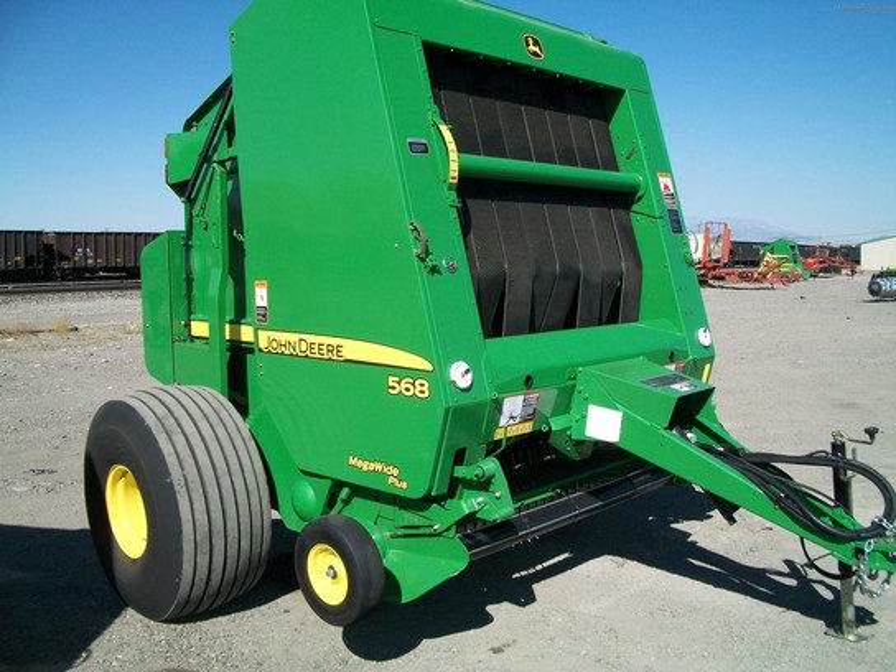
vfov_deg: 44.2
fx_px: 828
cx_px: 448
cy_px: 336
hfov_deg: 56.8
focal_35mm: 32
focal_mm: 5.7
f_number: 5.5
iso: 80
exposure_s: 1/400
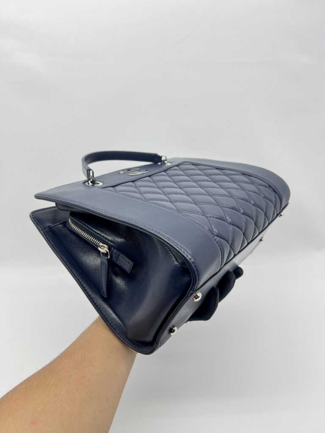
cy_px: 216
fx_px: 325
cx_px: 162
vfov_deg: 67.3
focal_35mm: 26
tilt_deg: -24.7
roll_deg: -0.3
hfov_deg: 53.1
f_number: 1.5
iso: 40
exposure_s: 1/100
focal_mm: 5.7
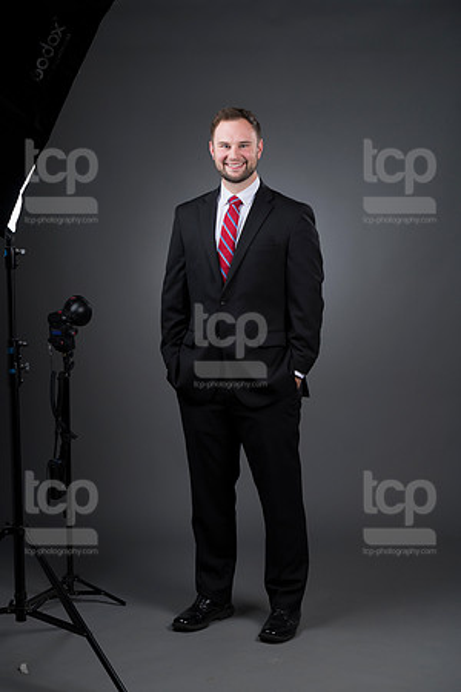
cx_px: 230
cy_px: 346
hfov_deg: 17.1
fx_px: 1537
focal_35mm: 80
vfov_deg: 25.4
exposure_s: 1/250
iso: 160
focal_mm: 80
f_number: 5.6
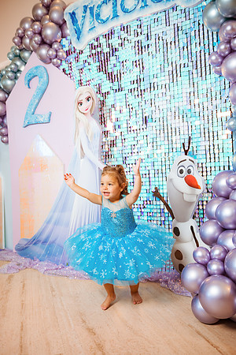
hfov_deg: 46.4
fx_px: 275
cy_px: 178
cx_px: 118
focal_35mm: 28
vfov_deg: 65.5
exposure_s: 1/200
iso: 500
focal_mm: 28
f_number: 3.5
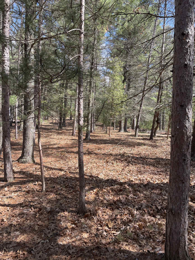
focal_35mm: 26
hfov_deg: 53.1
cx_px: 98
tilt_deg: -1.7
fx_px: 195
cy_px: 130
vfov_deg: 67.3
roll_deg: -2.8
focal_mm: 4.2
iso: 32
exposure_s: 1/626
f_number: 1.6
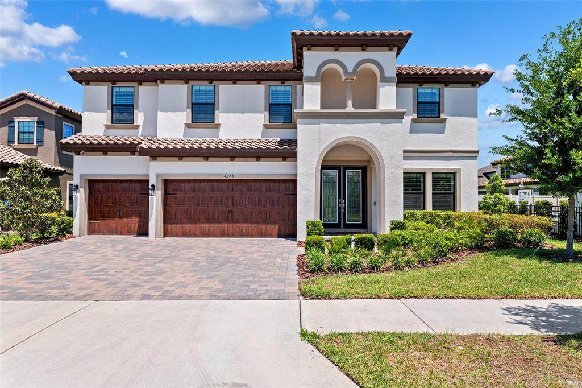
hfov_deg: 73.8
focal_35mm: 24
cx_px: 291
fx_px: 388
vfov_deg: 53.1
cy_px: 194
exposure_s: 1/250
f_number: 8
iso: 100
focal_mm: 24
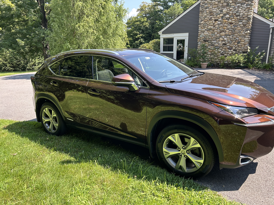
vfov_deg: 53.1
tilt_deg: -16.1
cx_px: 137
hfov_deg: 67.3
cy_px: 102
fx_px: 206
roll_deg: +0.8
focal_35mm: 26
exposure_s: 1/611
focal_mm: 5.7
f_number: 1.5
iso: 50
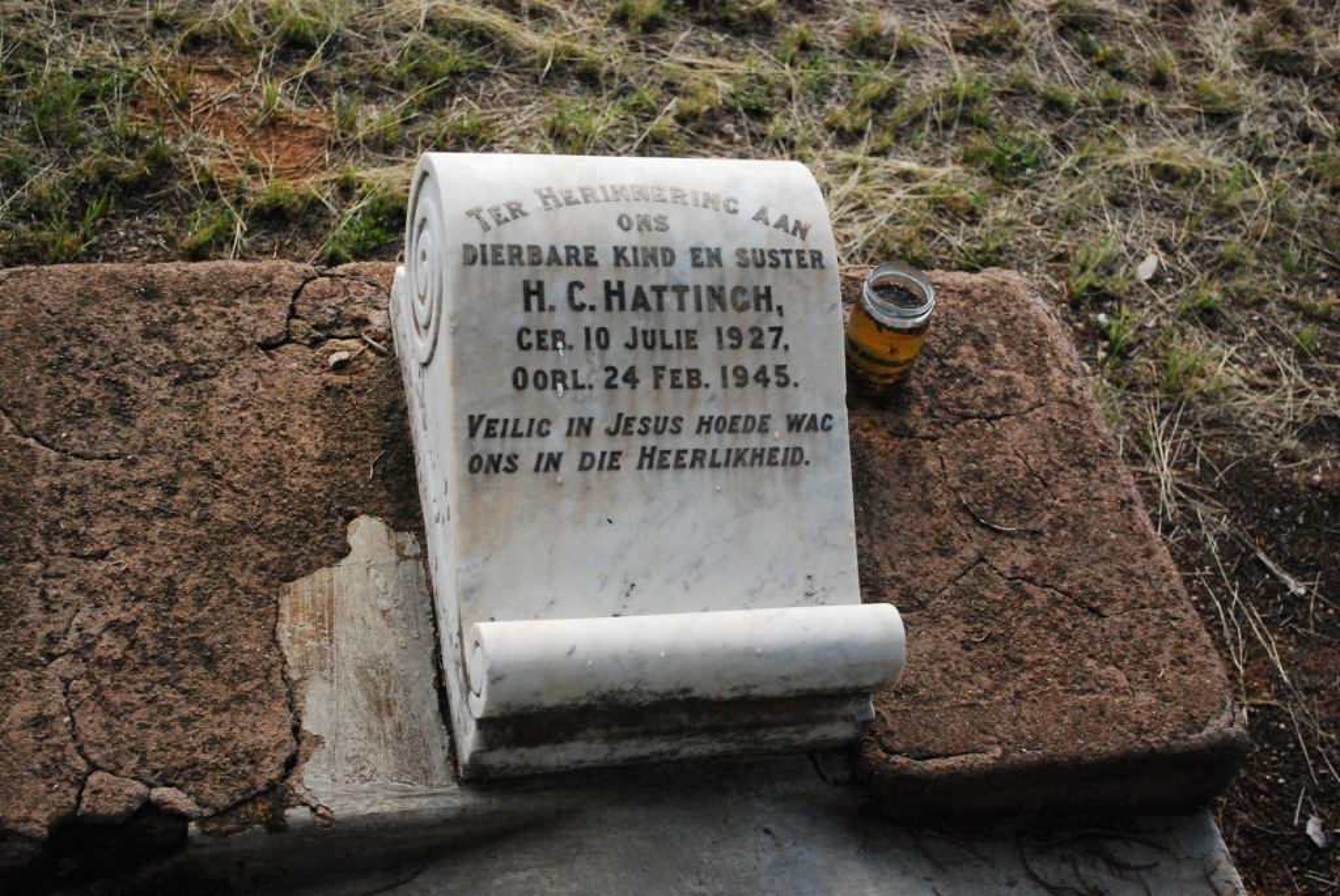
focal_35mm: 48
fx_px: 1788
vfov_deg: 28.1
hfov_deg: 41.1
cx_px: 670
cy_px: 448
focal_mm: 32
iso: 1600
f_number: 4.8
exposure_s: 1/2000
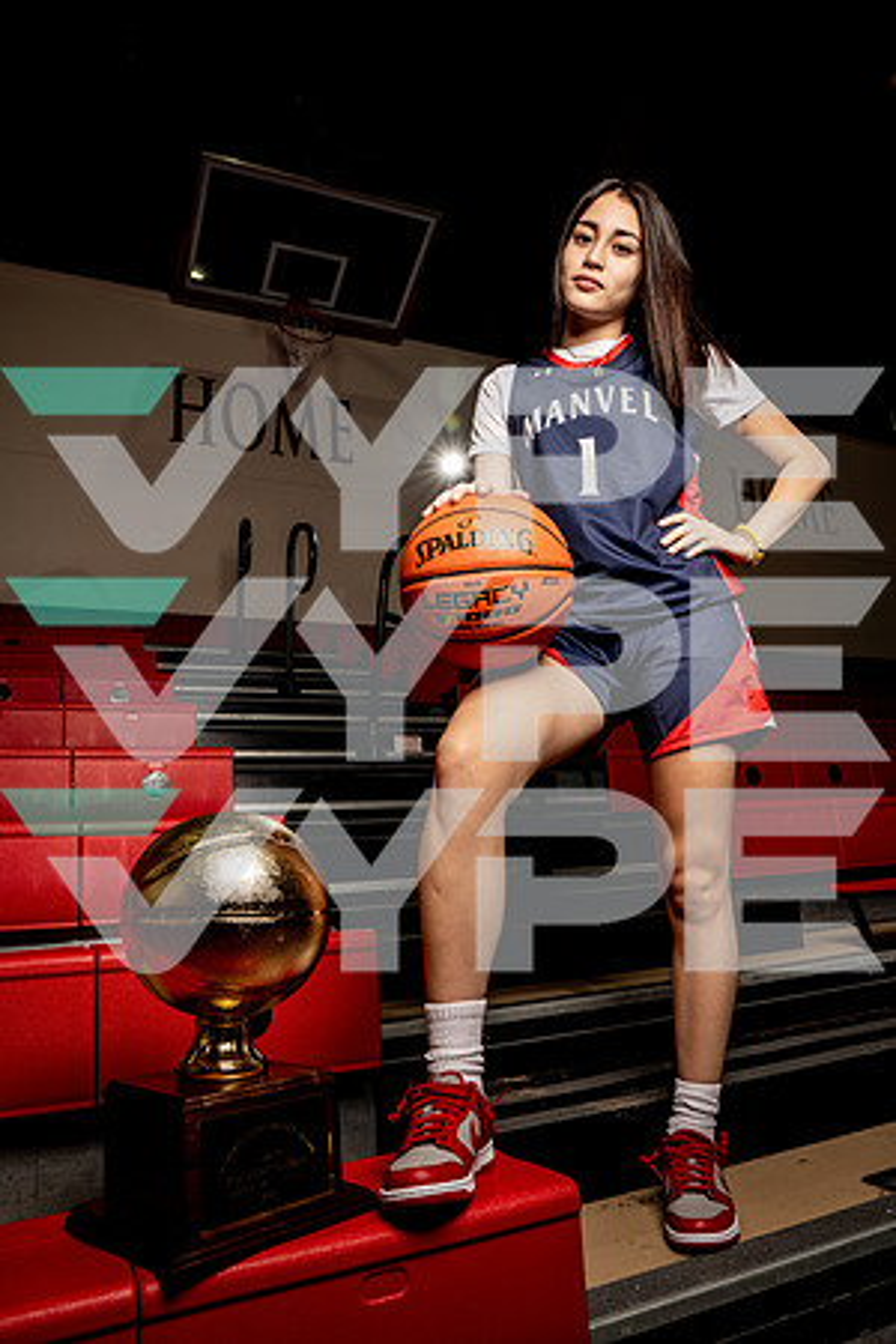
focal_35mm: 24
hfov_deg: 53.1
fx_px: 896
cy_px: 672
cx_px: 448
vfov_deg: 73.7
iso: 100
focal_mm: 24
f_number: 7.1
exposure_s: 1/250
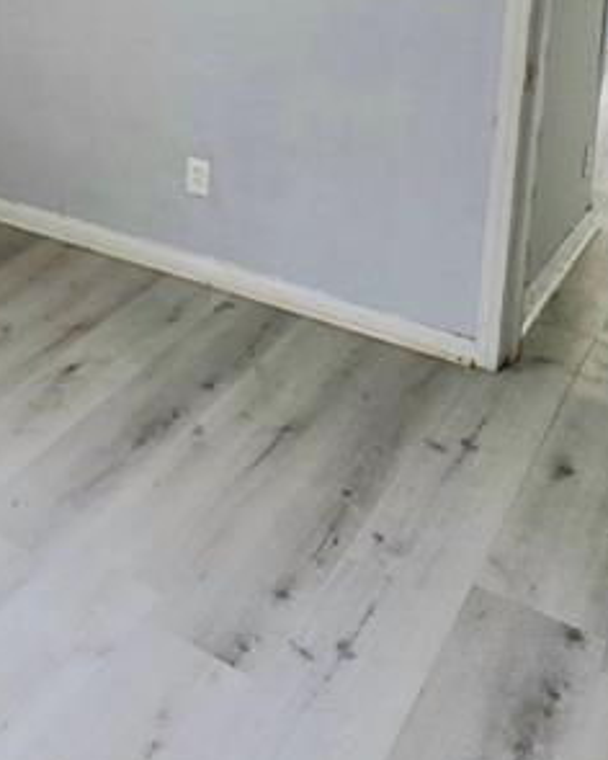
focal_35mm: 44
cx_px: -219
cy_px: 13
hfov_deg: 27.4
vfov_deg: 37.8
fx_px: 990
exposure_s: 1/120
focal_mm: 2.2
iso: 100
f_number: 1.9
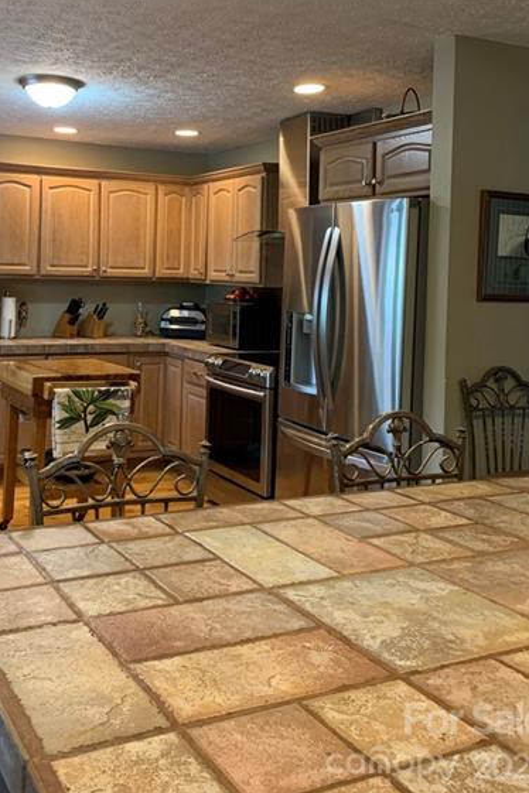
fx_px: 815
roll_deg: -2.1
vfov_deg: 51.1
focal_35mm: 37
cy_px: 276
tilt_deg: +0.0
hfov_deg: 35.4
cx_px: 157
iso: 250
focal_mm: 4.25
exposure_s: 1/60
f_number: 1.8
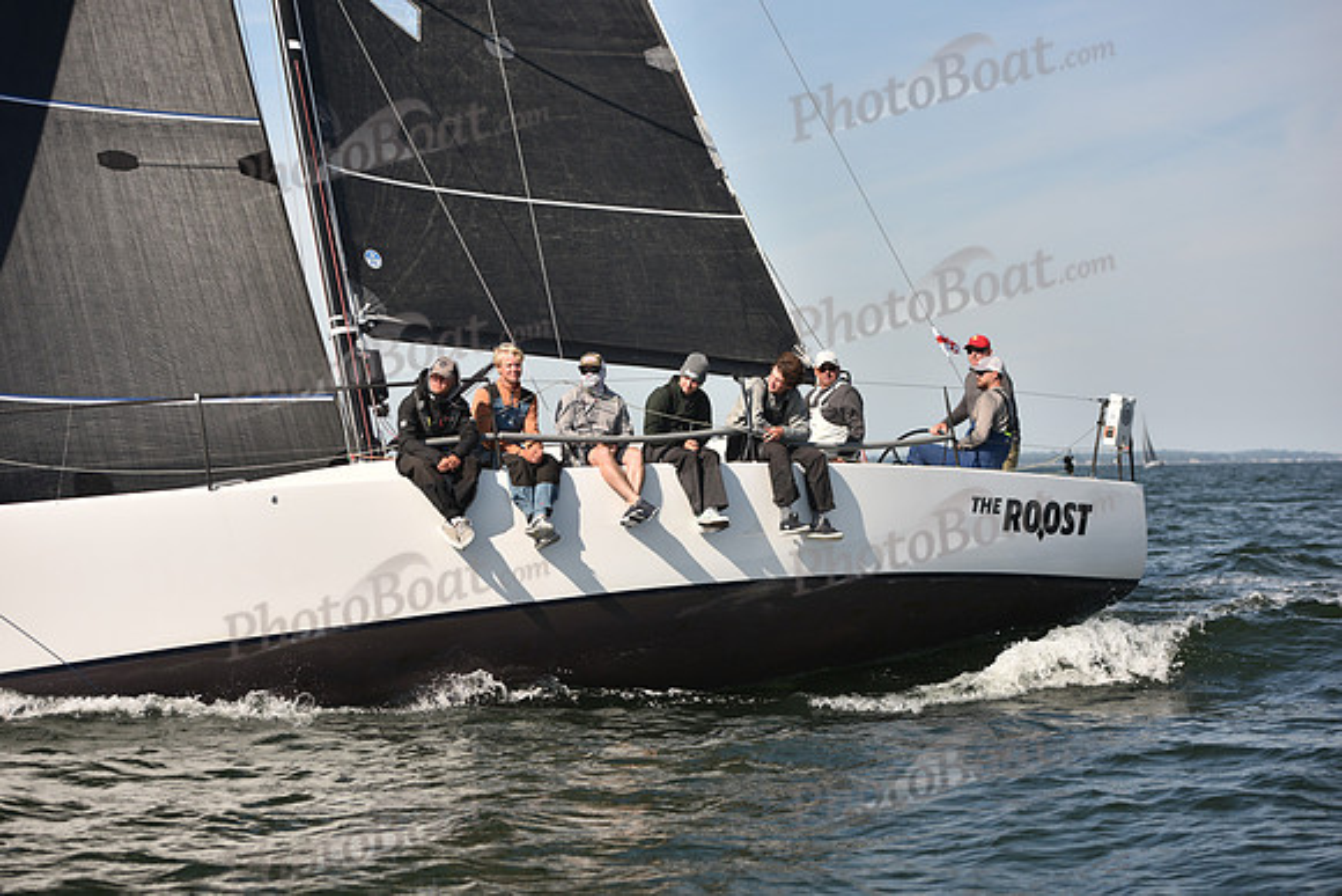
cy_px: 448
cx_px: 671
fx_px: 2983
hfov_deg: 25.4
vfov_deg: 17.1
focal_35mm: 80
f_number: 4
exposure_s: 1/1250
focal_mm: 80
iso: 250
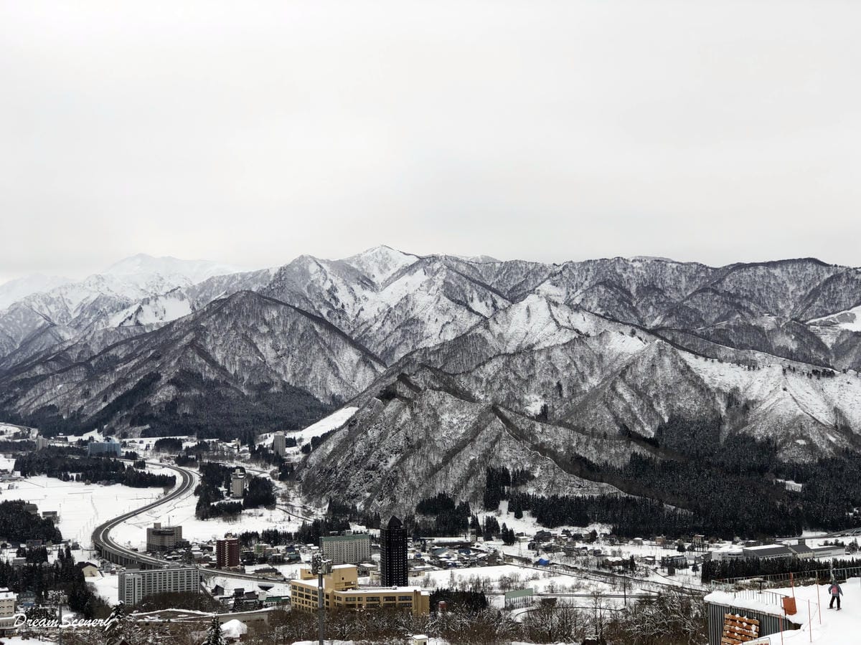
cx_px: 430
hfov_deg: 33.8
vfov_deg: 25.7
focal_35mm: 57
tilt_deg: +2.5
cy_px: 322
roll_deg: +0.8
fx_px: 1418
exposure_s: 1/727
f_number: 2.8
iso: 20
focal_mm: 6.6
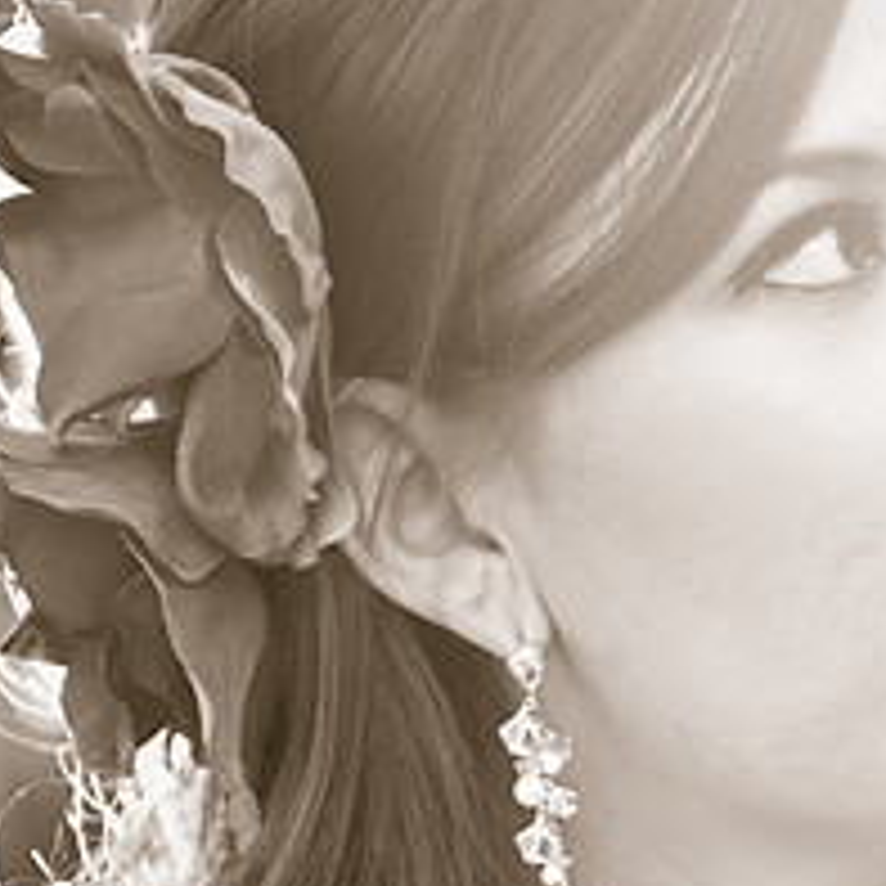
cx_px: 846
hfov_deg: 9.9
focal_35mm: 175
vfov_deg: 10.0
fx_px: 5068
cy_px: 526
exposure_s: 1/320
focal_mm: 70
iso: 800
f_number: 2.8
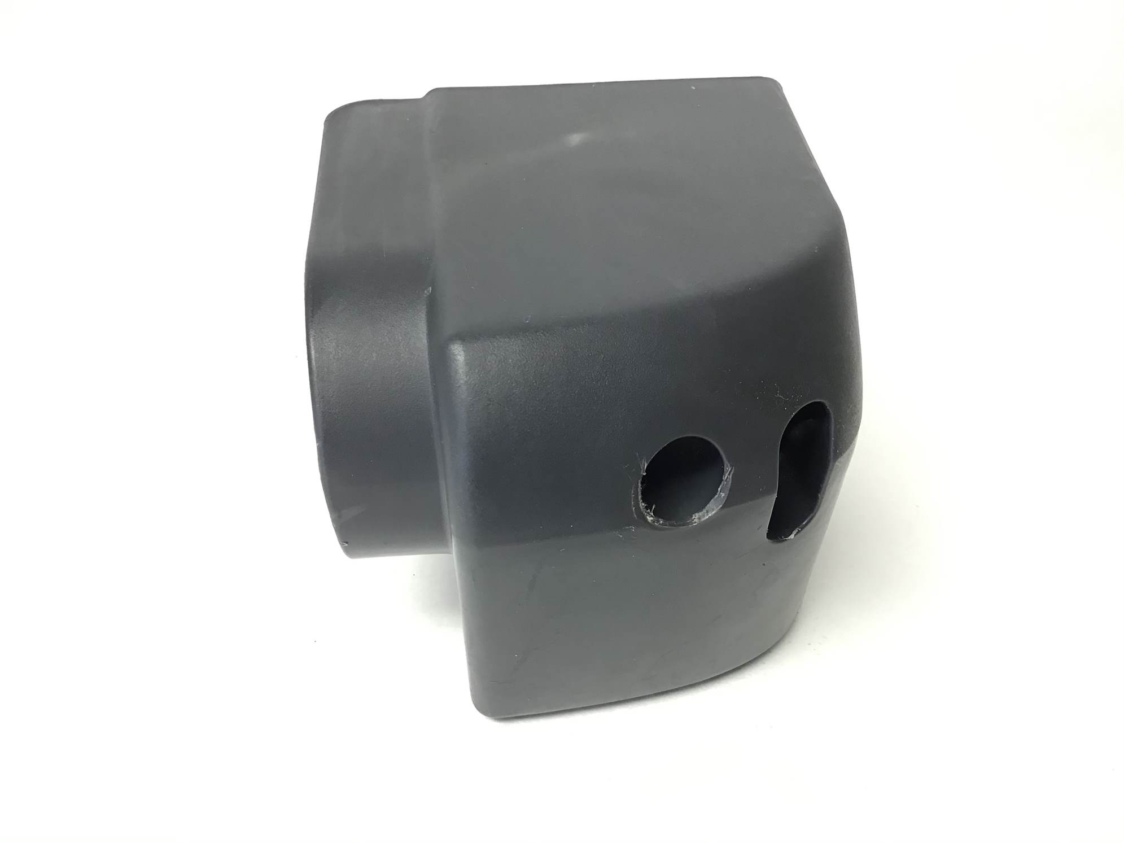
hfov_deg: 58.4
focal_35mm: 31
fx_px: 1007
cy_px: 422
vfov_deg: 45.4
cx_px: 562
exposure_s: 1/33
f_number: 2.4
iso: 80
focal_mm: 3.3
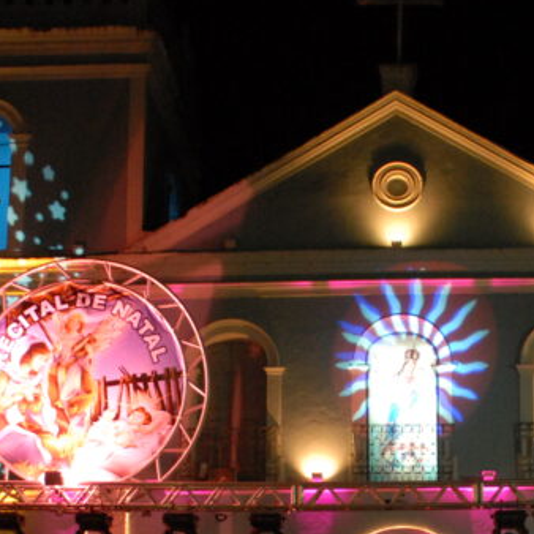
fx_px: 1484
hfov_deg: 20.2
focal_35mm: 85
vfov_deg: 20.0
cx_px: 417
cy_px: 483
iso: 800
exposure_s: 1/30
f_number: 3.8
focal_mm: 22
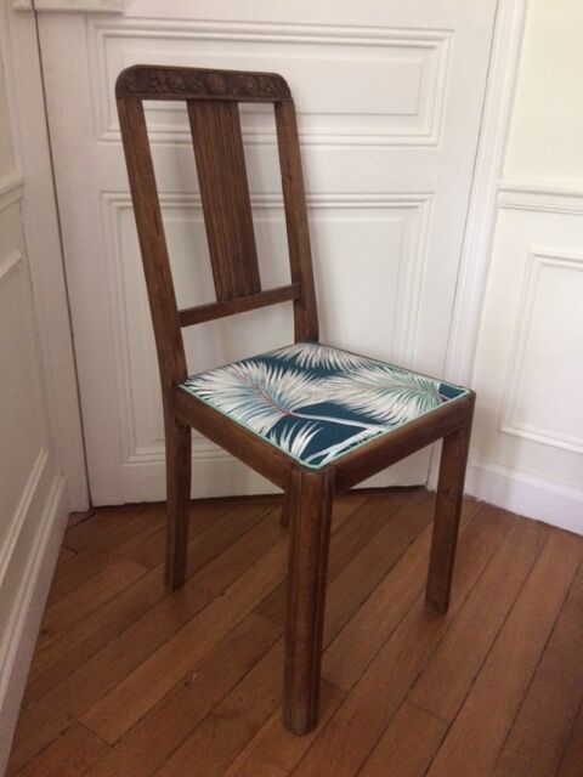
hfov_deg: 48.2
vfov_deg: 61.7
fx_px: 651
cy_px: 388
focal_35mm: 29
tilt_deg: -23.8
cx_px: 292
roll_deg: -1.0
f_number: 2.2
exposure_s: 1/17
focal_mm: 4.15
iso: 400
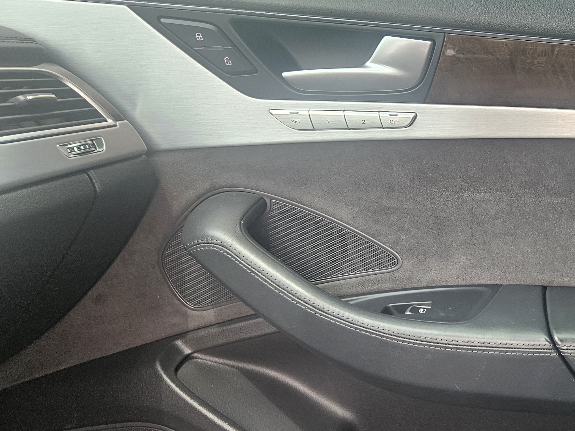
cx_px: 499
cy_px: 204
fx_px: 731
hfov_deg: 40.3
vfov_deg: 32.9
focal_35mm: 44
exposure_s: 1/207
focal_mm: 5.4
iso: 200
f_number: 1.8
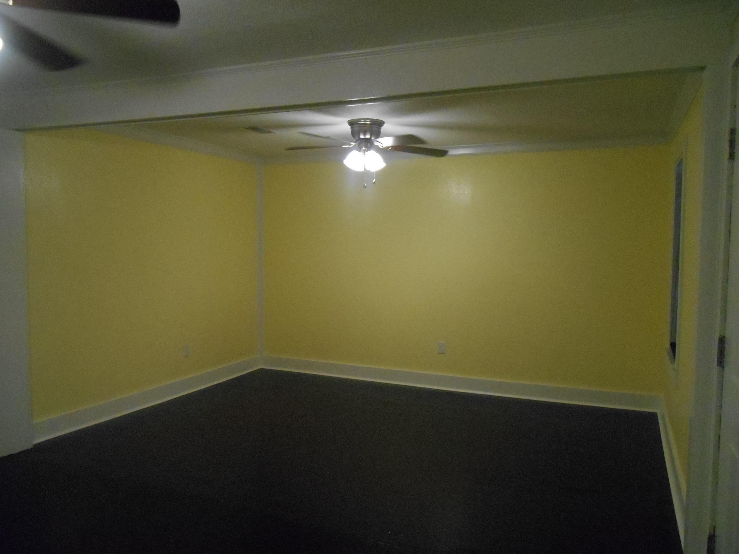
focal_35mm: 26
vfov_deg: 53.1
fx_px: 555
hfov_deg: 67.3
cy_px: 277
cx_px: 370
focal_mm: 4.7
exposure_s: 1/100
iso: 800
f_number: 3.4
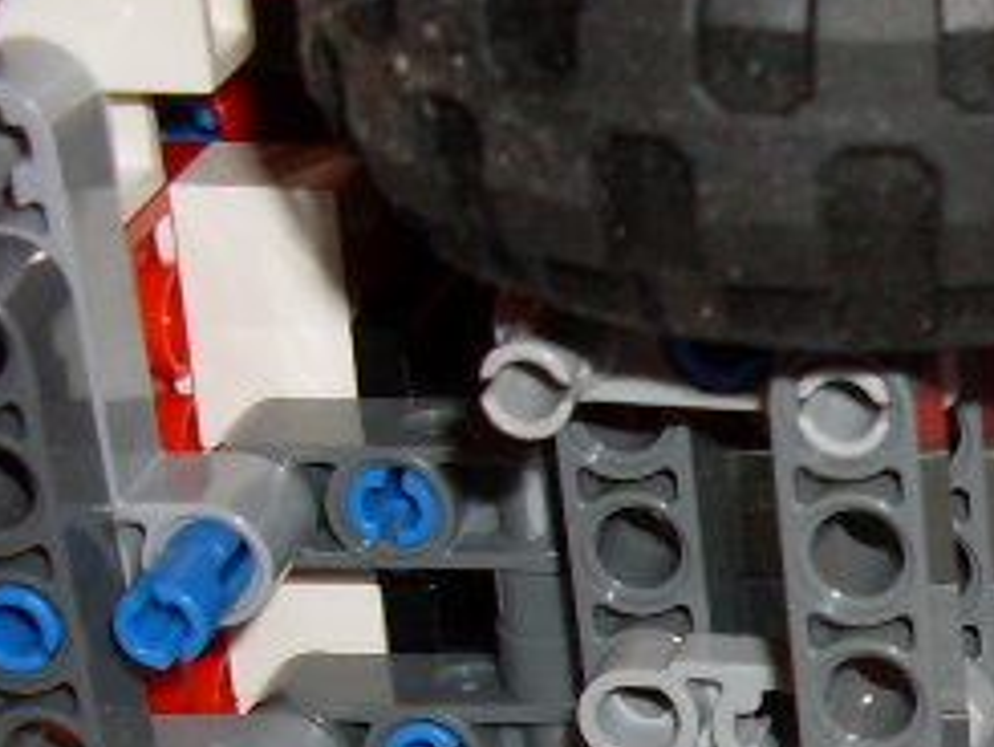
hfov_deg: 11.4
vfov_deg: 9.1
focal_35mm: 159
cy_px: 1185
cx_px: 1858
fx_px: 4568
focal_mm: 6.3
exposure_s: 1/45
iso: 100
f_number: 2.8
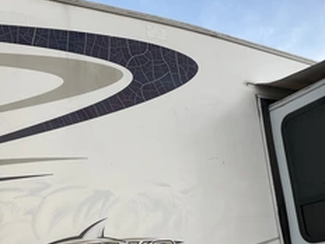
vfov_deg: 29.0
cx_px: 151
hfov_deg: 38.2
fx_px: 469
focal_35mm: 50
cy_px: 147
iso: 20
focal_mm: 3
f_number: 1.8
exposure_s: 1/235
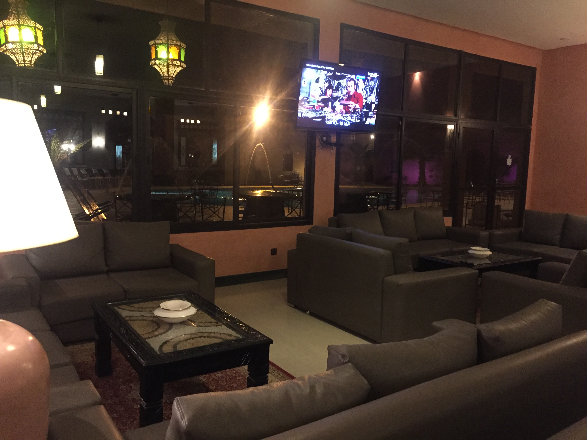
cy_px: 220
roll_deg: -2.2
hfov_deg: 61.7
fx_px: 492
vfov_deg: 48.2
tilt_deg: -6.7
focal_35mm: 29
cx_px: 294
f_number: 2.2
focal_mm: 4.15
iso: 400
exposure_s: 1/17
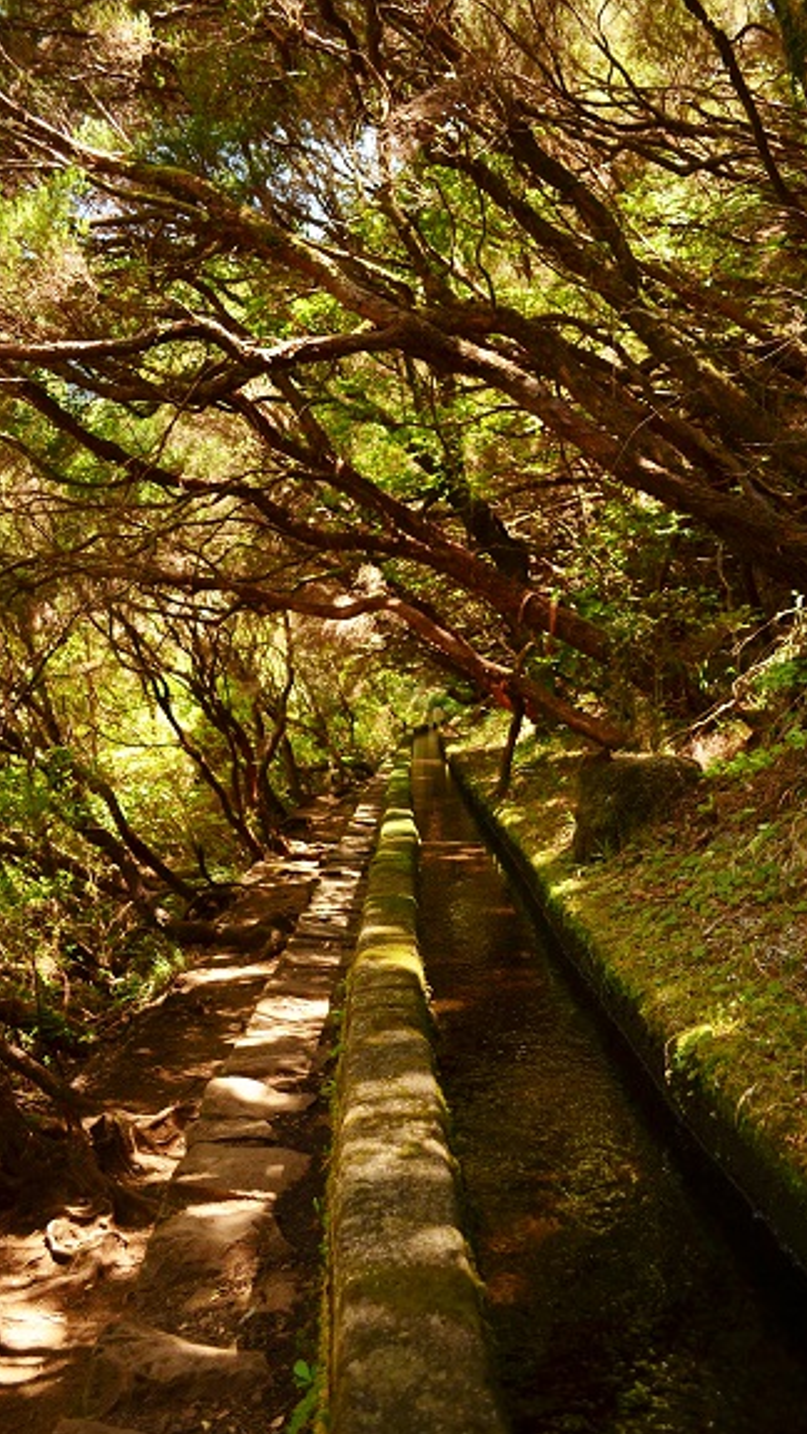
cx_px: 466
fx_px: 1103
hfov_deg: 40.1
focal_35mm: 29
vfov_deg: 66.1
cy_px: 712
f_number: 3.5
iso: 500
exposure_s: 1/320
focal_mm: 18
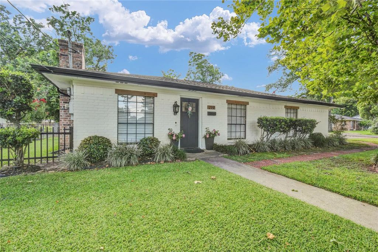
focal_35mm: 15
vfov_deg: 77.3
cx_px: 189
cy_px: 126
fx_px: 158
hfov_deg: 100.4
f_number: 7.1
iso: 100
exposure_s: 1/80
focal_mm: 10
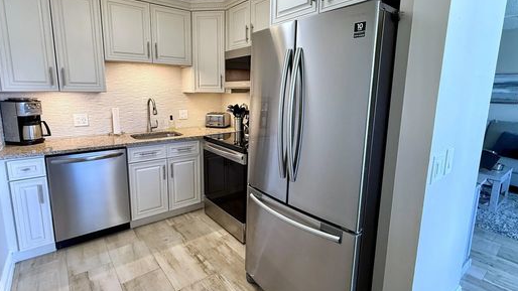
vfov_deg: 58.3
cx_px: 246
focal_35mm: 19
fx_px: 261
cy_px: 134
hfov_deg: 89.5
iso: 250
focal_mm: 2.22
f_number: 2.2
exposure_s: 1/120
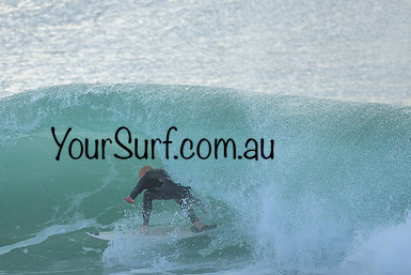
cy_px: 134
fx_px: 13762
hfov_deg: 1.7
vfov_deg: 1.1
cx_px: 161
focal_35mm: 1205
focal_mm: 800
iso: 1100
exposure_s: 1/2500
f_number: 6.3
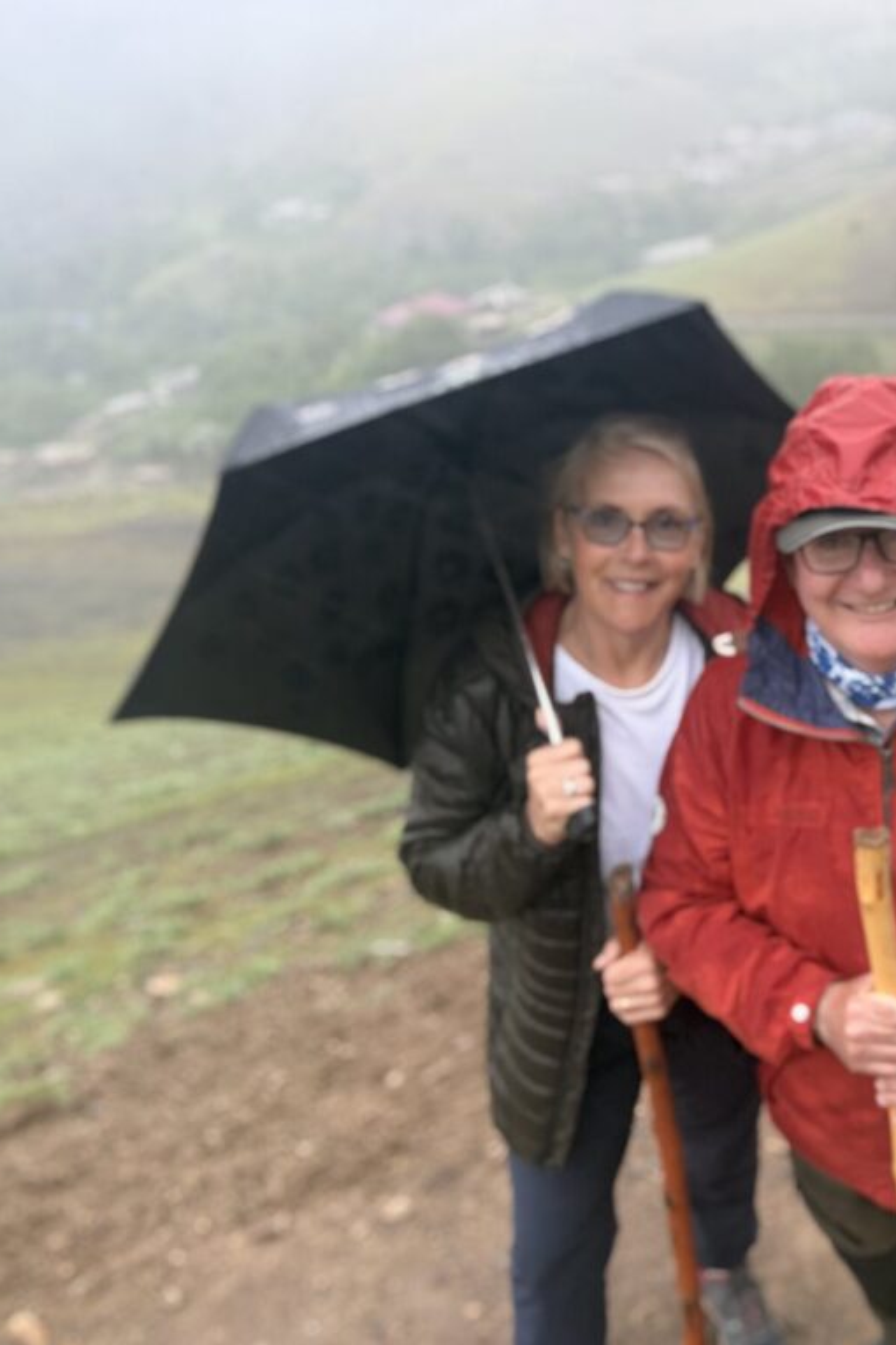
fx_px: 1195
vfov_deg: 58.7
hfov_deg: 38.2
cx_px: 815
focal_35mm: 32
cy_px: 672
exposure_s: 1/121
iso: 64
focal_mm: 2.69
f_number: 1.9
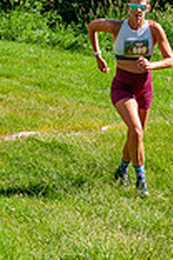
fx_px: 1060
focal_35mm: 147
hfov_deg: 9.2
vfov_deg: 14.0
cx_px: 197
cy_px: 128
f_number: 8
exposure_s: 1/400
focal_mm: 34
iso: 200
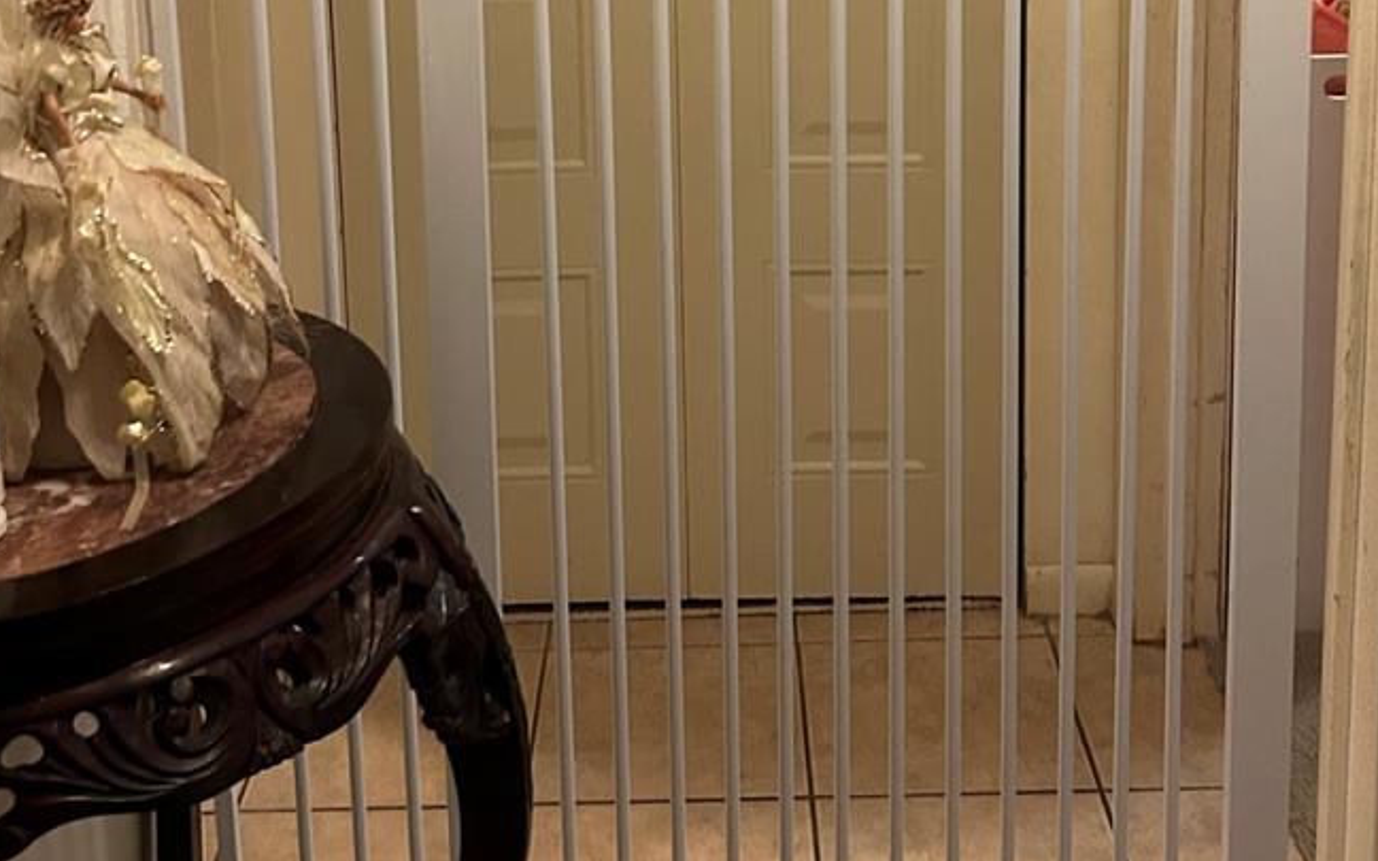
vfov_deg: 23.9
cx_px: 708
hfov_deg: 39.6
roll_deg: +1.7
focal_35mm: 51
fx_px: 1915
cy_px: -55
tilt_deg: -10.3
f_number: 1.5
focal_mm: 5.7
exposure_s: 1/40
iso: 500
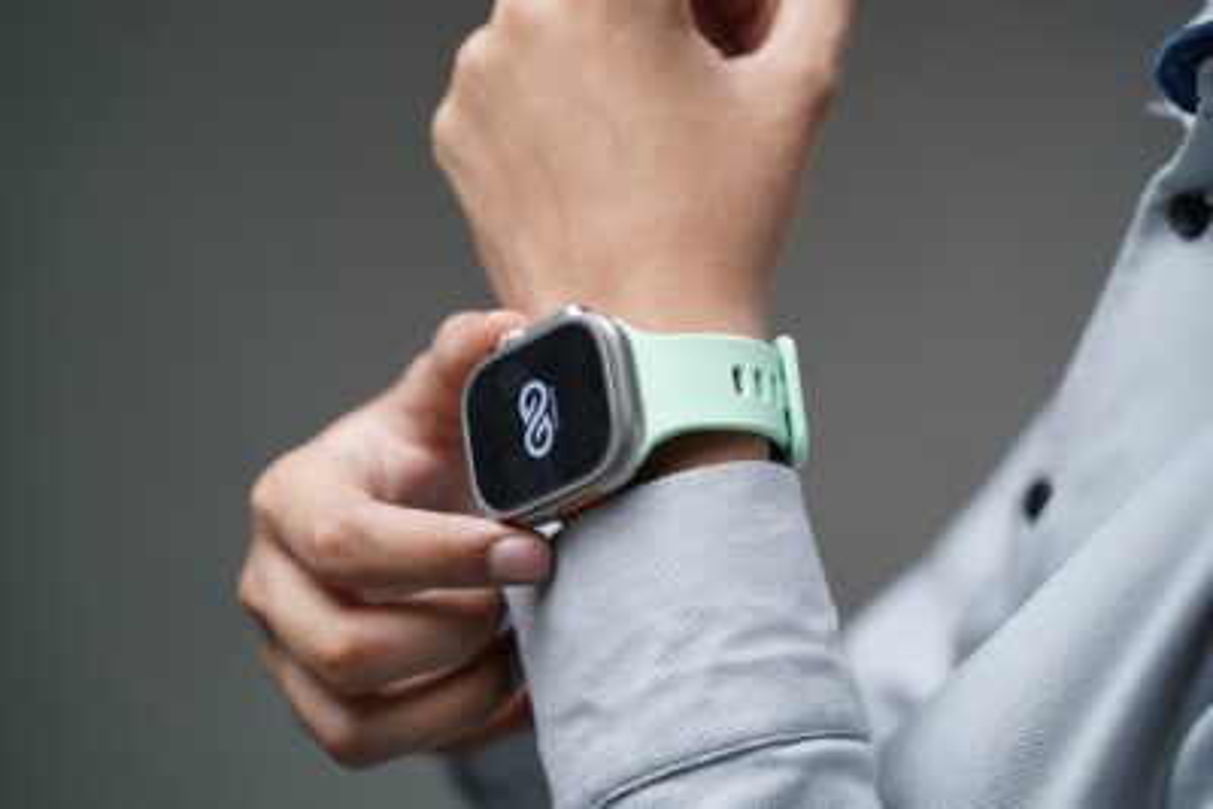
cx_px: 606
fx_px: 2528
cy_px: 404
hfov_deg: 27.0
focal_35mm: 75
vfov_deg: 18.2
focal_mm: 75
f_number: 3.5
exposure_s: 1/200
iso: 1600
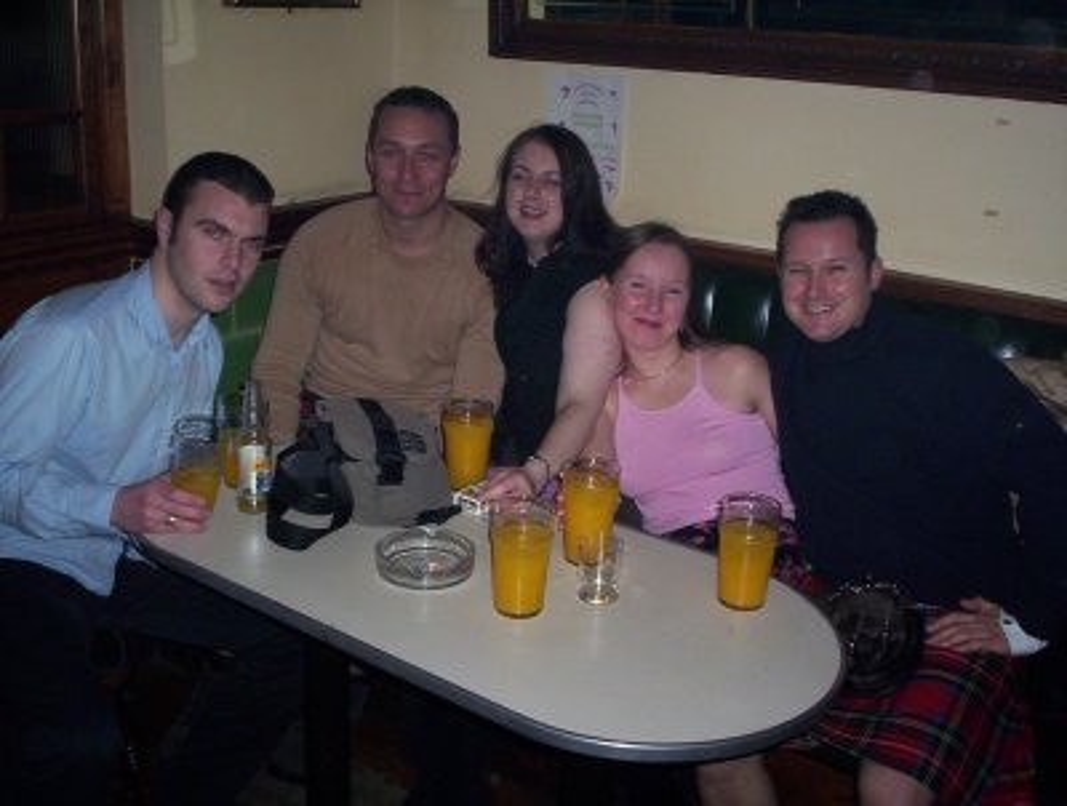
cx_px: 534
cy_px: 403
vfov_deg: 37.9
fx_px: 1174
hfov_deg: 48.9
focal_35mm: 38
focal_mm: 4.99
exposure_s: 1/60
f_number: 4.5
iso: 140
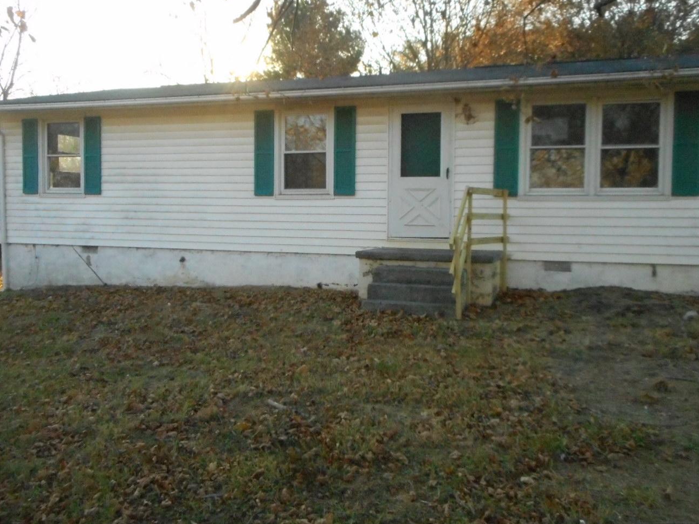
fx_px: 626
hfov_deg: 58.3
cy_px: 235
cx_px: 372
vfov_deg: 45.4
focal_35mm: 31
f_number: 3.7
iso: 800
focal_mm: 4.5
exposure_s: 1/1000
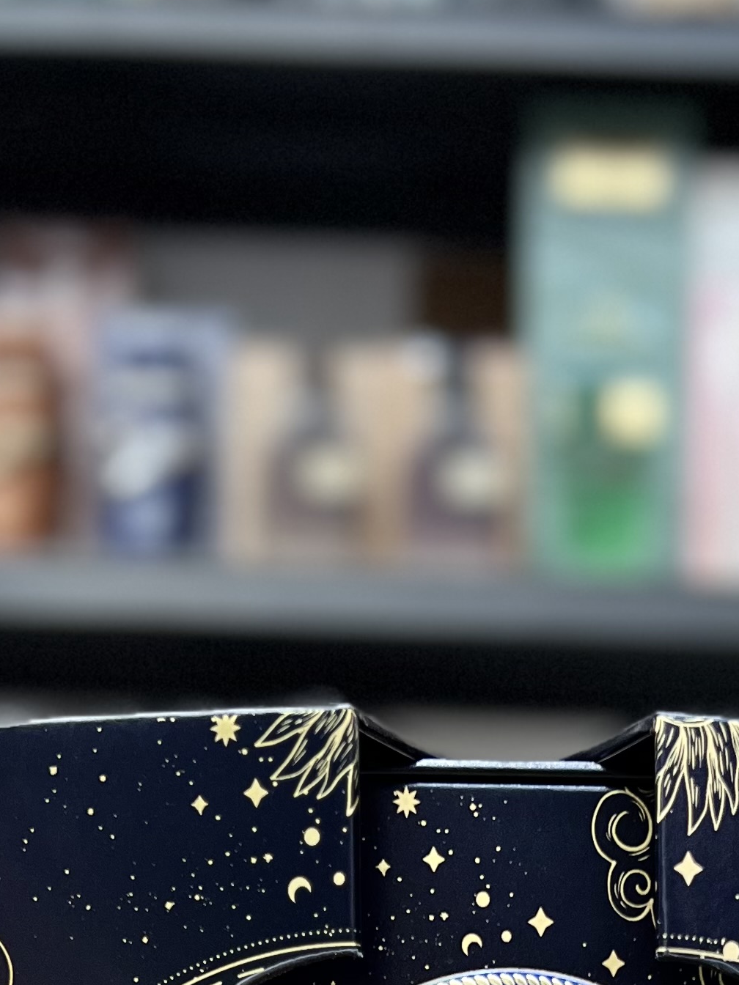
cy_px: 1373
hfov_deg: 18.6
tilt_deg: -6.9
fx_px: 2220
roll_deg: -2.5
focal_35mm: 78
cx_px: 679
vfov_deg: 21.8
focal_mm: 5.7
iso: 125
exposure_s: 1/74
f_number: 1.5
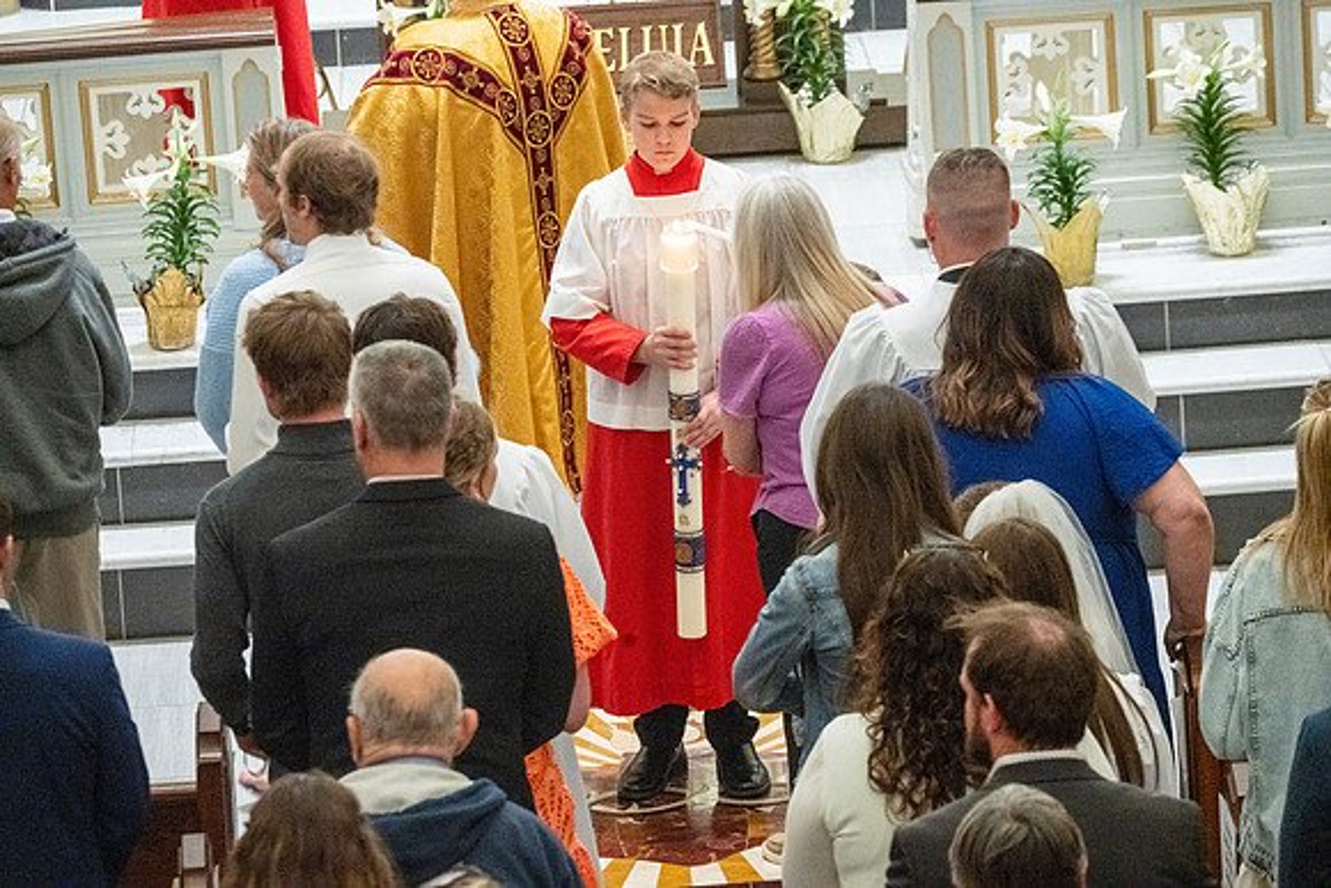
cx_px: 666
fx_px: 7396
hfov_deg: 10.3
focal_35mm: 200
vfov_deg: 6.9
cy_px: 444
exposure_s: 1/60
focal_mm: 200
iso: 5000
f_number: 8
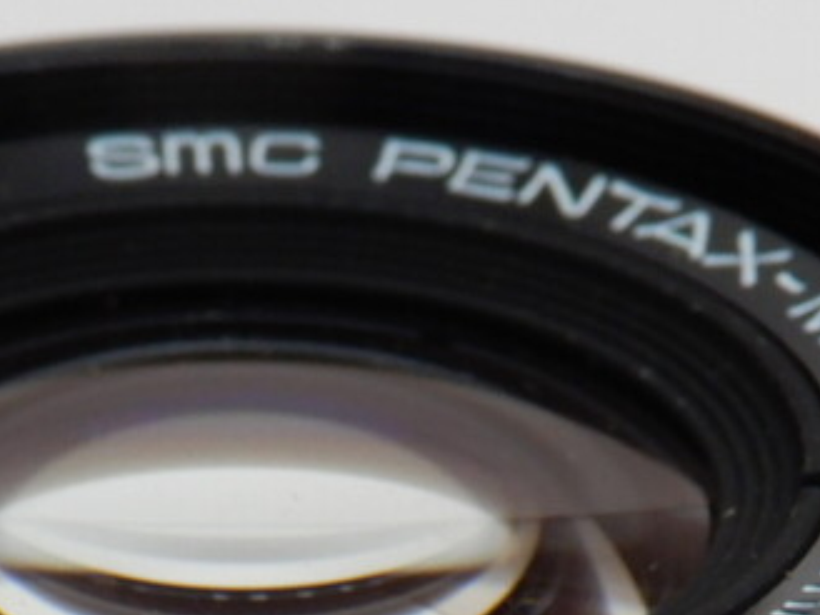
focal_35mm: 139
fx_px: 3293
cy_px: 942
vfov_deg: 10.3
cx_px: 258
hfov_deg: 14.2
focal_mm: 6.8
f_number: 4
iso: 220
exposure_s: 1/30
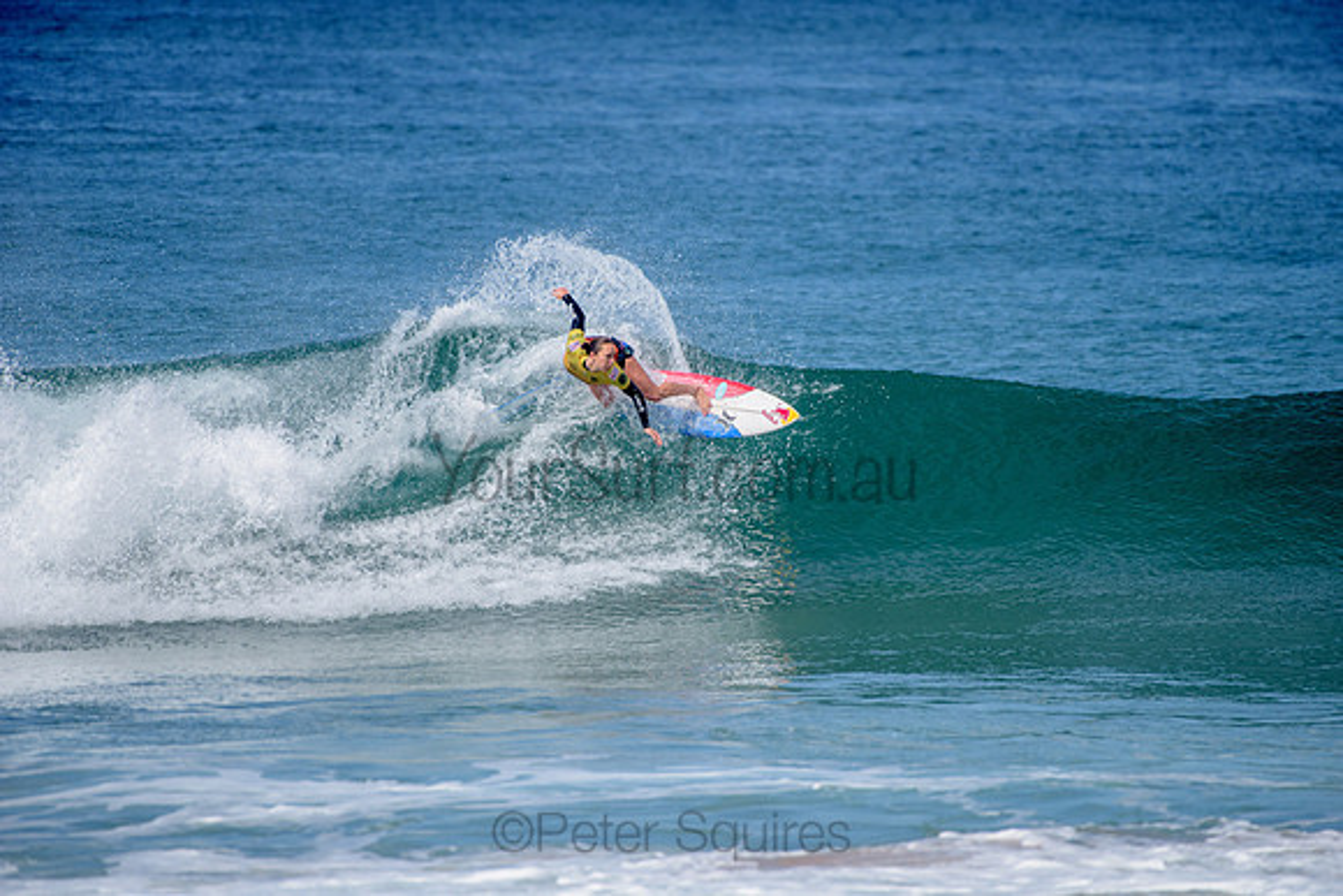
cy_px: 448
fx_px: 18656
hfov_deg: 4.1
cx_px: 672
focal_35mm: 500
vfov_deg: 2.8
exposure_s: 1/2500
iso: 250
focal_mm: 500
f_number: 6.3
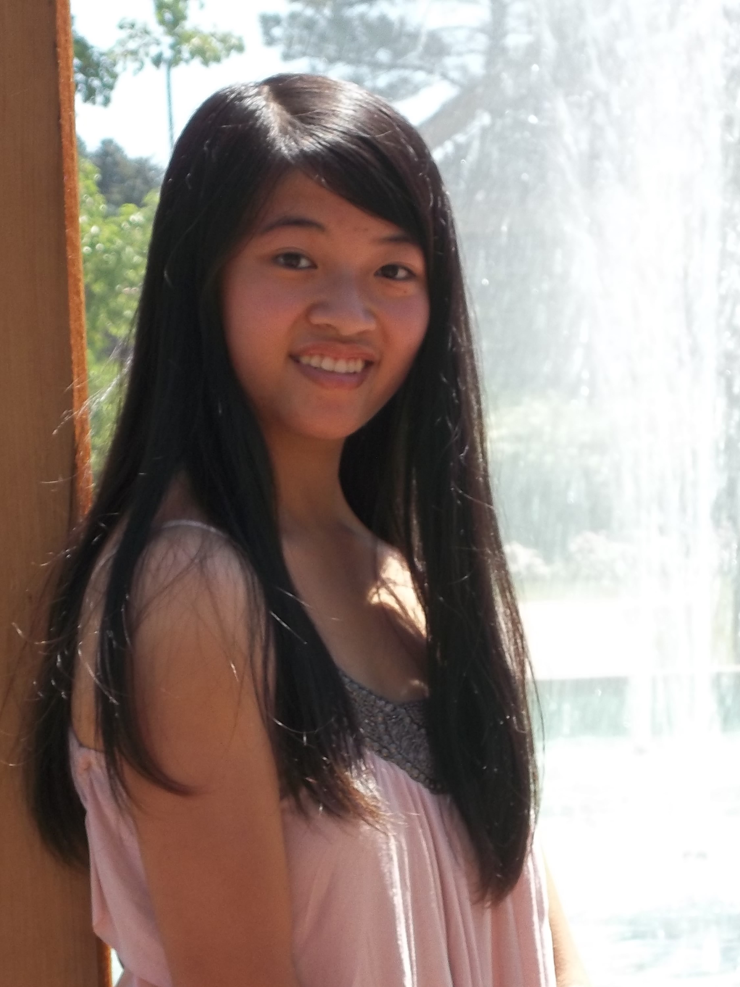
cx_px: 370
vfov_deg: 14.6
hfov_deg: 11.0
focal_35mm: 135
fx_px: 3848
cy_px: 494
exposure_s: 1/100
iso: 80
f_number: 5.9
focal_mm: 24.5
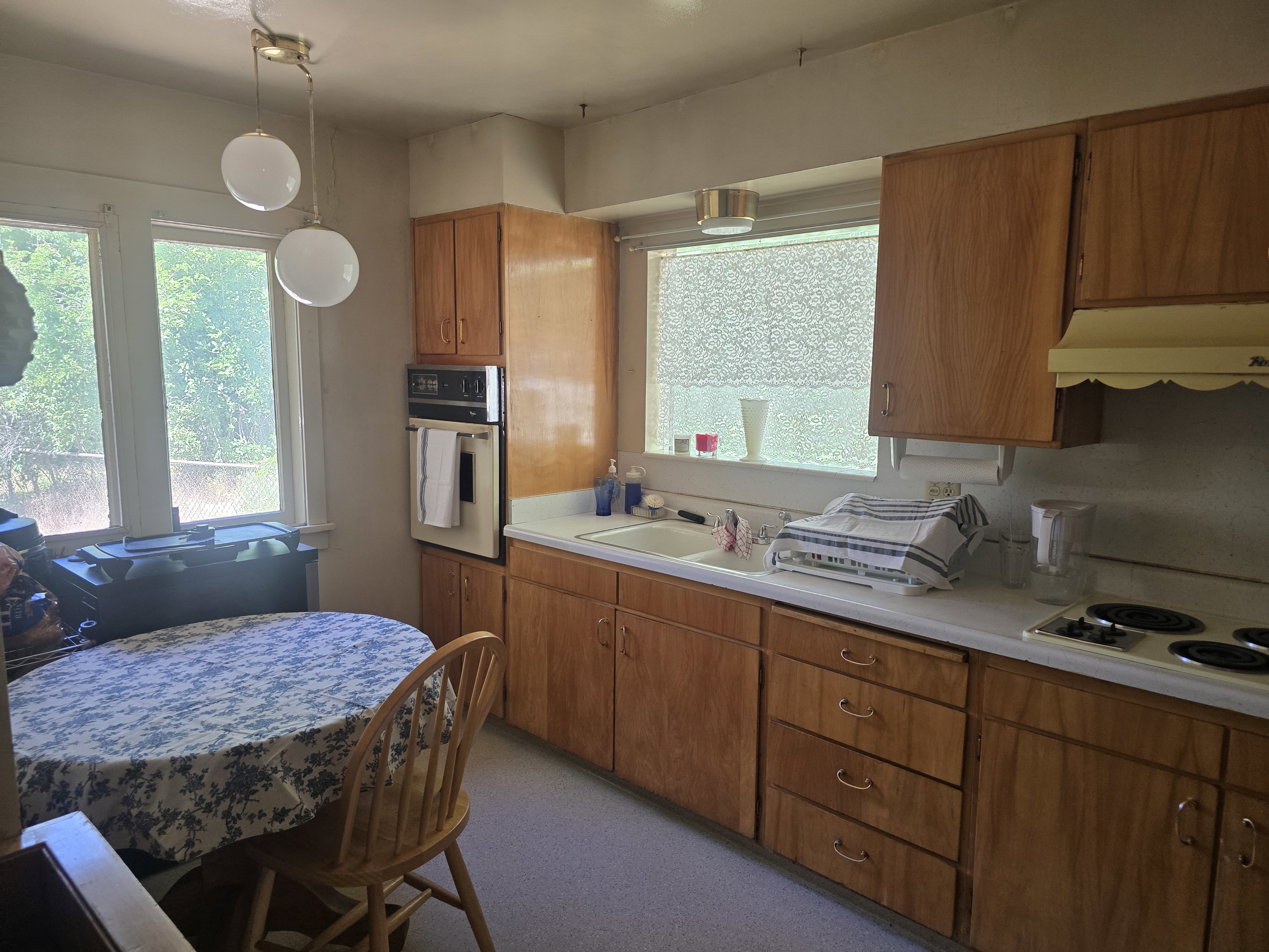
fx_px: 843
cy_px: 476
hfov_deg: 73.9
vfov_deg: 58.9
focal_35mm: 23
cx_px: 634
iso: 200
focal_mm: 6.3
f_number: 1.7
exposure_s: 1/120
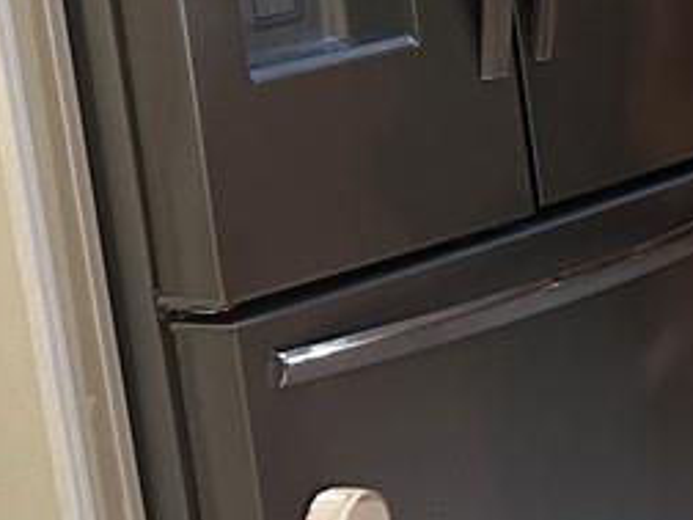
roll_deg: +4.2
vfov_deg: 9.0
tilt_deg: -8.7
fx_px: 3303
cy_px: 36
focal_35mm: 165
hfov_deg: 10.6
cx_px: 1570
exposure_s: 1/60
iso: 200
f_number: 1.5
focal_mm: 5.7
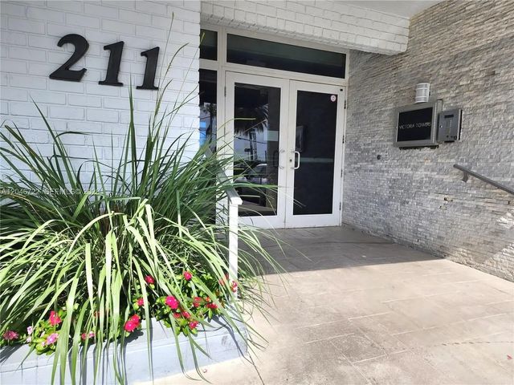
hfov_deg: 73.9
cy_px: 192
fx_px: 342
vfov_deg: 58.9
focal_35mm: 23
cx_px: 257
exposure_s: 1/833
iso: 12
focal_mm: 6.4
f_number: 1.8
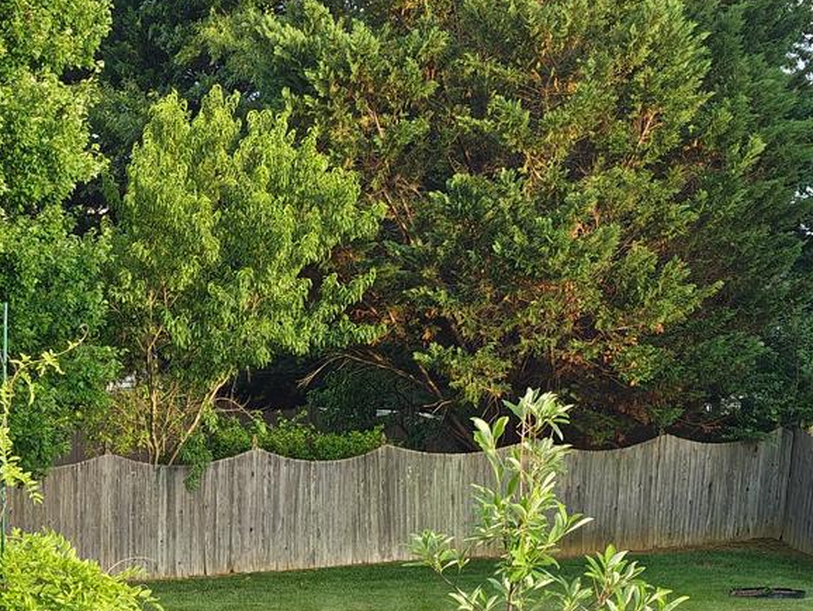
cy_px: 864
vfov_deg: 16.2
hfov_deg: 22.4
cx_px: 59
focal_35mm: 85
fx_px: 1997
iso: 375
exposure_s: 1/120
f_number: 1.8
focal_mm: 5.41
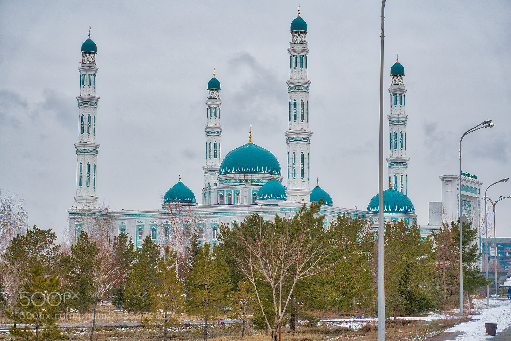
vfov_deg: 16.1
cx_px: 256
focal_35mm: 85
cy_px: 170
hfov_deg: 23.9
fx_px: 1207
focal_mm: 85
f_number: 4.5
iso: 100
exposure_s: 1/800
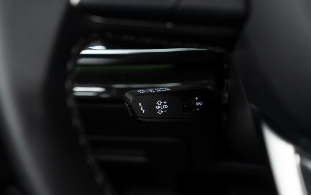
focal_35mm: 37
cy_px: 113
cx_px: 163
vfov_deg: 34.4
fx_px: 314
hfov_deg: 52.7
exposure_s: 1/50
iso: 640
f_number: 3.2
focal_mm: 28
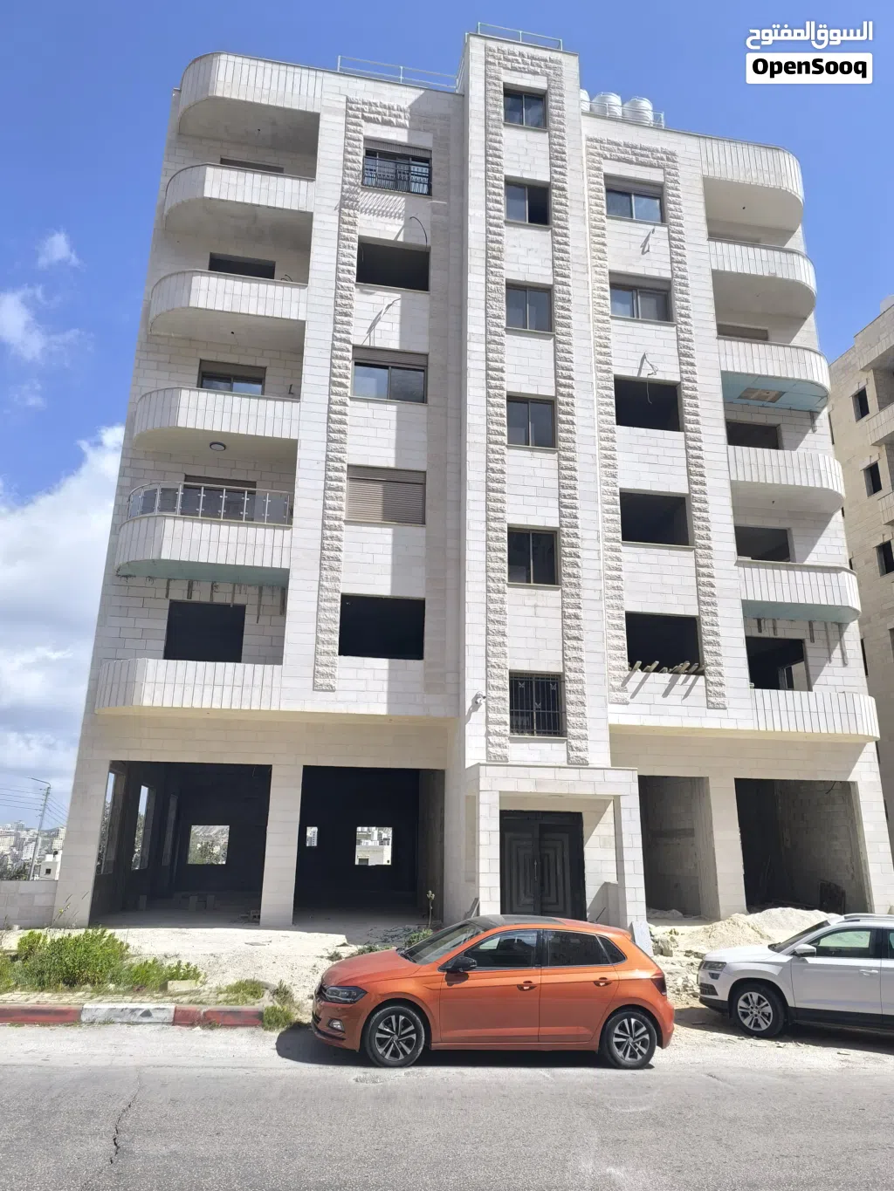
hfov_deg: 58.9
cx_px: 447
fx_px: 792
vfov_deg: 73.9
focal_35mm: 23
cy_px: 596
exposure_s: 1/830
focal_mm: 6.14
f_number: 1.65
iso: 50
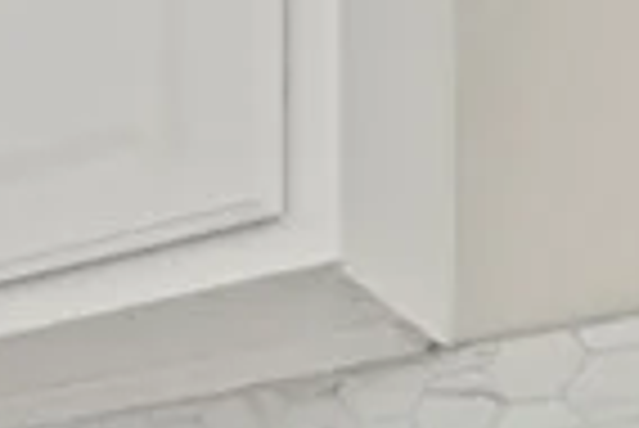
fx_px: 2043
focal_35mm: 115
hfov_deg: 11.2
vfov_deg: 10.9
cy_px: 867
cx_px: -1269
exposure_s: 1/40
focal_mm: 16
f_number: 5.6
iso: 2000
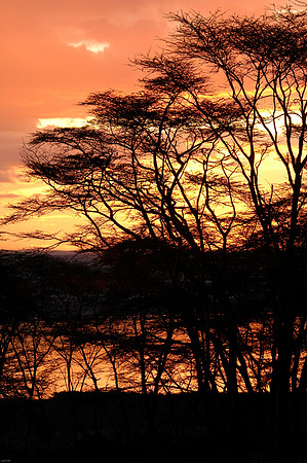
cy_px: 232
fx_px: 2308
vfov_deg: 11.4
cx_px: 154
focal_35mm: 180
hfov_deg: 7.6
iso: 400
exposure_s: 1/50
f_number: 5
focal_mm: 120
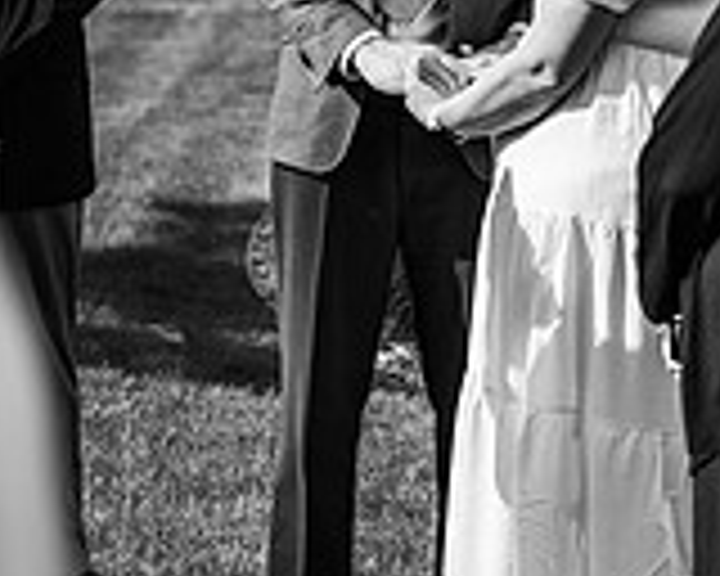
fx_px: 3090
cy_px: 63
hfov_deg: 13.3
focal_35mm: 145
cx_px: 418
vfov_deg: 10.6
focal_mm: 55
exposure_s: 1/4000
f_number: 2.8
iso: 125
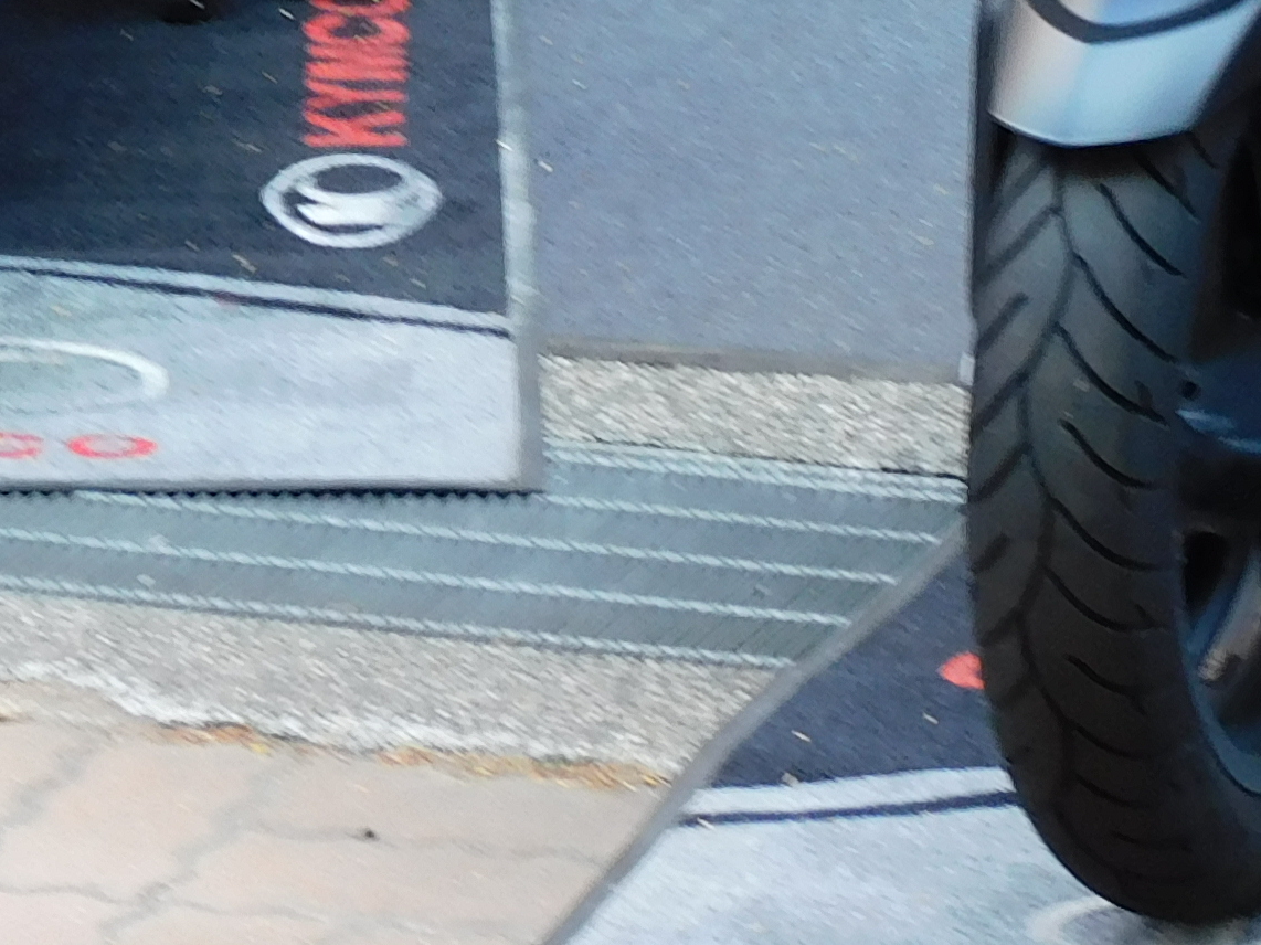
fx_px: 8085
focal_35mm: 222
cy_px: -598
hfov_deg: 8.9
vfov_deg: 6.6
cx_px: 435
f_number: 4
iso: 125
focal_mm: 9.9
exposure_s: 1/50
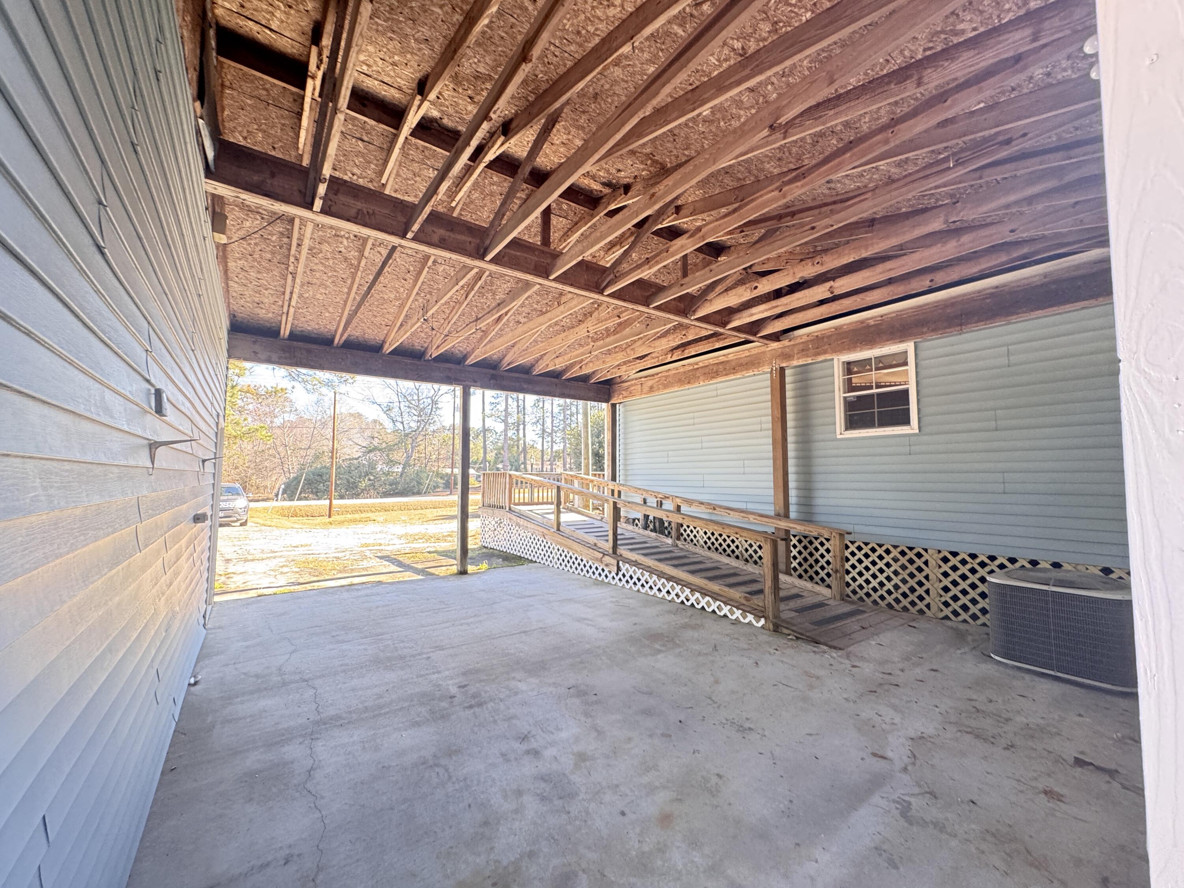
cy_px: 444
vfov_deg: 85.7
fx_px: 479
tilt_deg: +5.0
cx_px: 592
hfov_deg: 102.1
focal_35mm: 14
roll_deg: -1.4
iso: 200
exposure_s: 1/99
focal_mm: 2.22
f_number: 2.2
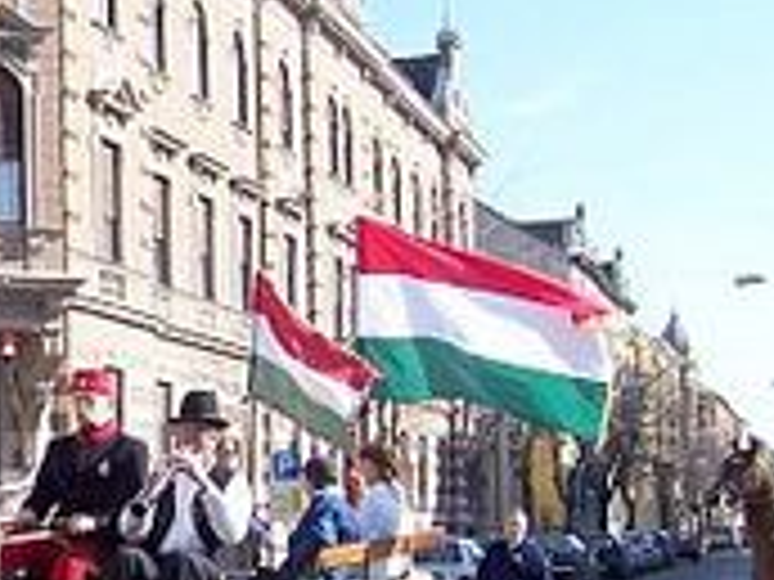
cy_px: 477
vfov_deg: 18.5
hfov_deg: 23.0
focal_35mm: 79
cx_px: -108
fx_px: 1766
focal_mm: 5.6
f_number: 5.6
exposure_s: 1/250
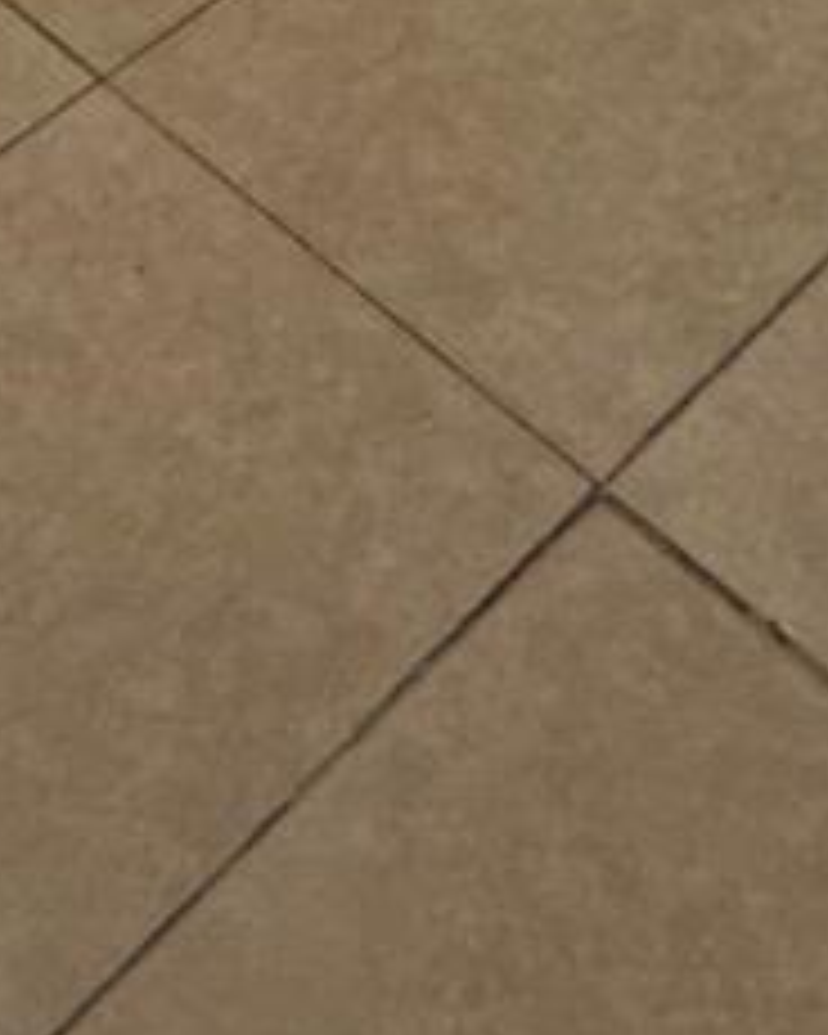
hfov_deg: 16.2
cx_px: 288
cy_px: -1611
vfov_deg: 13.3
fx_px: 2910
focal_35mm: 95
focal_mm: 2.22
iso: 125
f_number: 2.2
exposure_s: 1/120
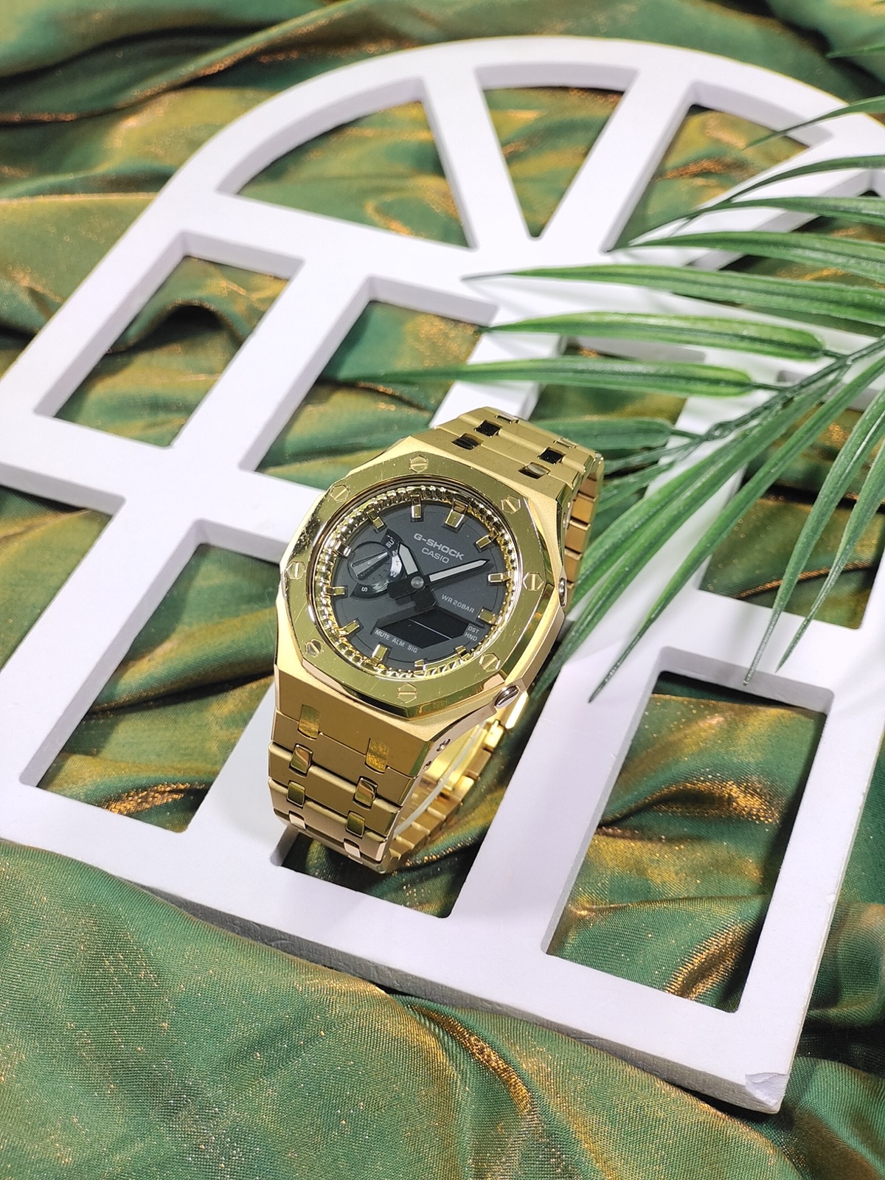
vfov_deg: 38.2
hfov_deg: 29.1
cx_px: 442
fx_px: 1704
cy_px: 590
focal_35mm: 50
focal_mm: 7.55
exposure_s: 1/100
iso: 79
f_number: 2.08
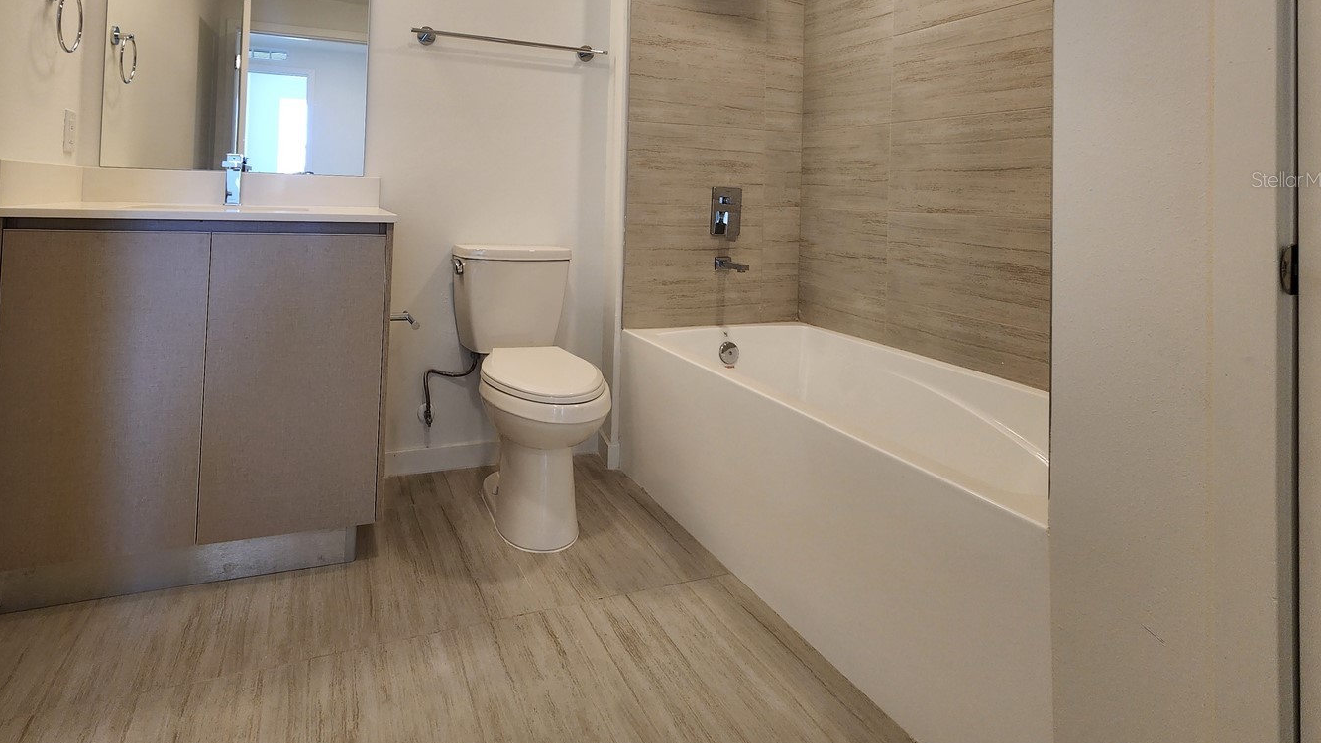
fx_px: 596
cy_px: 179
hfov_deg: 95.1
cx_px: 552
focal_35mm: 17
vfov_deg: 60.2
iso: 100
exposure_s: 1/60
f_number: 2.2
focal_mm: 2.2
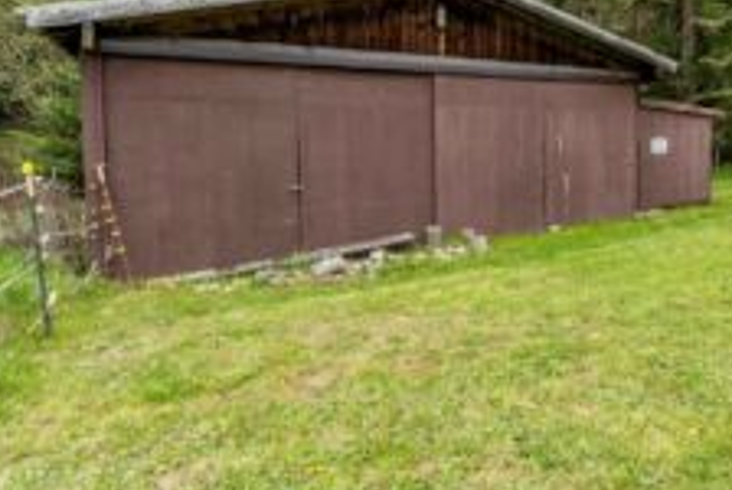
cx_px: 520
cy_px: 158
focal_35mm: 25
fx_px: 509
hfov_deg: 68.2
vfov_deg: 50.4
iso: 320
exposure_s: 1/1250
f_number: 8
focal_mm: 14
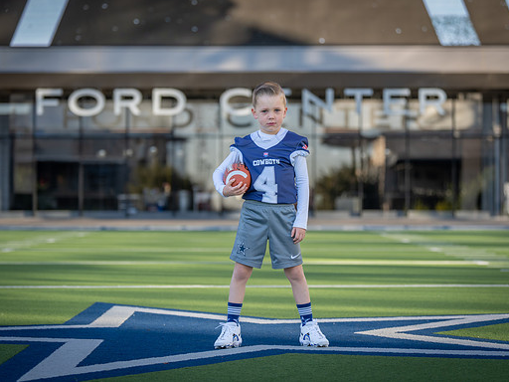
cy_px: 191
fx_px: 1573
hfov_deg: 18.4
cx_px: 248
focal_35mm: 107
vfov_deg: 13.8
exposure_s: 1/500
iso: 100
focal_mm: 95
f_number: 2.8
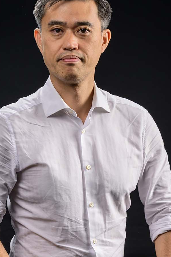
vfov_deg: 15.1
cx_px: 92
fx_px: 969
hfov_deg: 10.1
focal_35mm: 136
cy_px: 168
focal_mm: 85
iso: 500
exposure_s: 1/200
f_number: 8
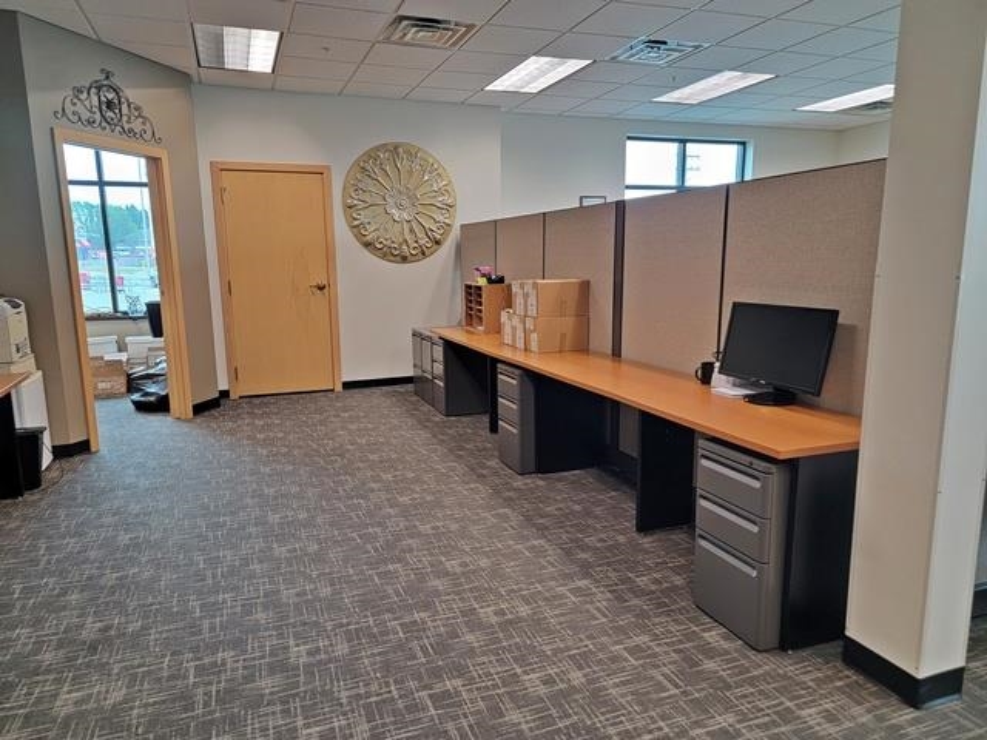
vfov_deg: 56.8
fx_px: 684
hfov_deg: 71.6
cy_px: 370
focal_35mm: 24
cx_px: 494
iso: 250
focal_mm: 6.7
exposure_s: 1/60
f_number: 1.8
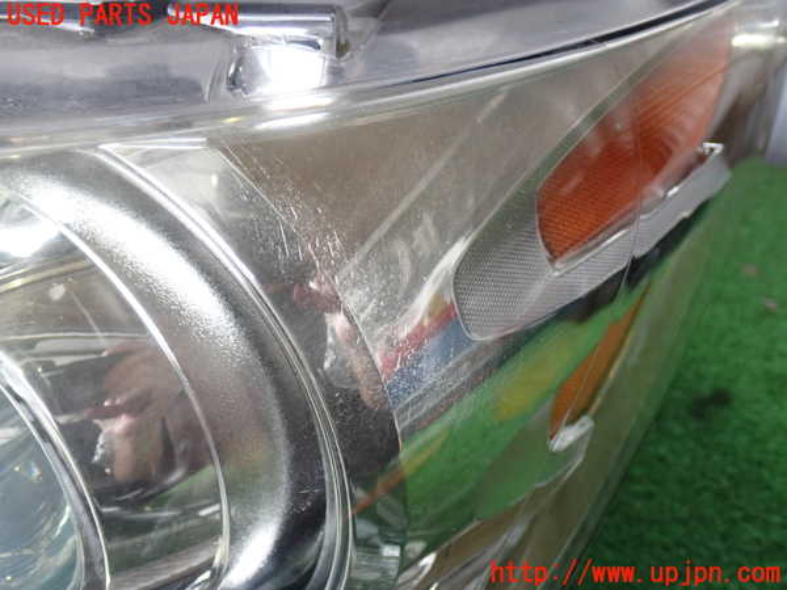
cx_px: 394
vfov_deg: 35.1
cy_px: 295
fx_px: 932
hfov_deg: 45.8
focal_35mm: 41
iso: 250
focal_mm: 7.31
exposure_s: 1/40
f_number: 2.8
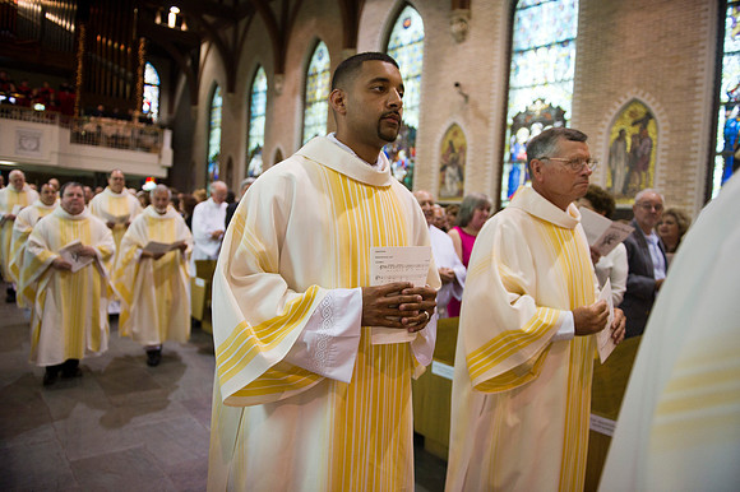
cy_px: 246
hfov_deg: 73.8
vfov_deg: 53.1
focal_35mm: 24
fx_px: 493
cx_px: 370
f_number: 2.8
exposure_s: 1/320
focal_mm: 24
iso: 2000
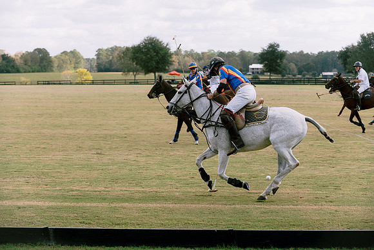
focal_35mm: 82
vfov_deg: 16.7
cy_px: 125
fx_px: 852
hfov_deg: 24.8
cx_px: 187
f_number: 4
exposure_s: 1/3200
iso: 200
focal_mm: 82
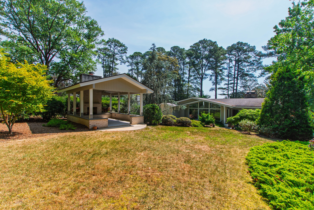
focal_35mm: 15
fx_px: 131
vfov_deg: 77.3
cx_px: 157
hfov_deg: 100.4
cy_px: 105
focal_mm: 10
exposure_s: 1/125
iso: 100
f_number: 8
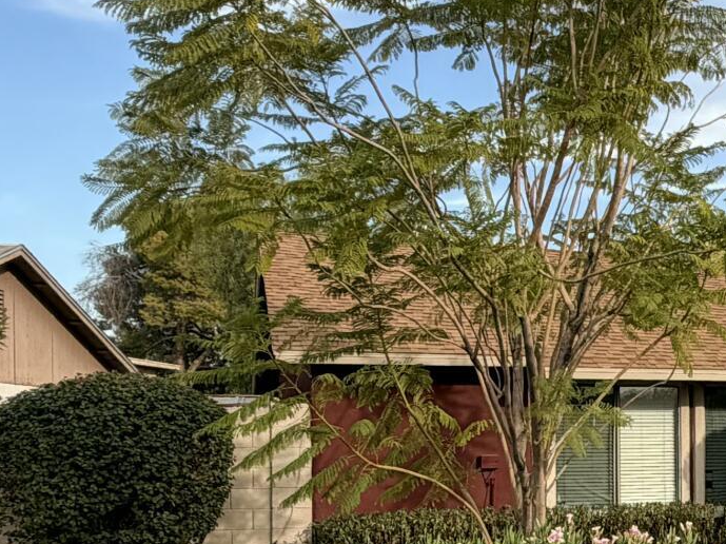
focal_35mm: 61
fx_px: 1279
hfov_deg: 27.6
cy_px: 463
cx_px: 887
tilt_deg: -0.4
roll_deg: +0.0
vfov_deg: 23.5
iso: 40
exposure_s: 1/742
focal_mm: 2.22
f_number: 2.2
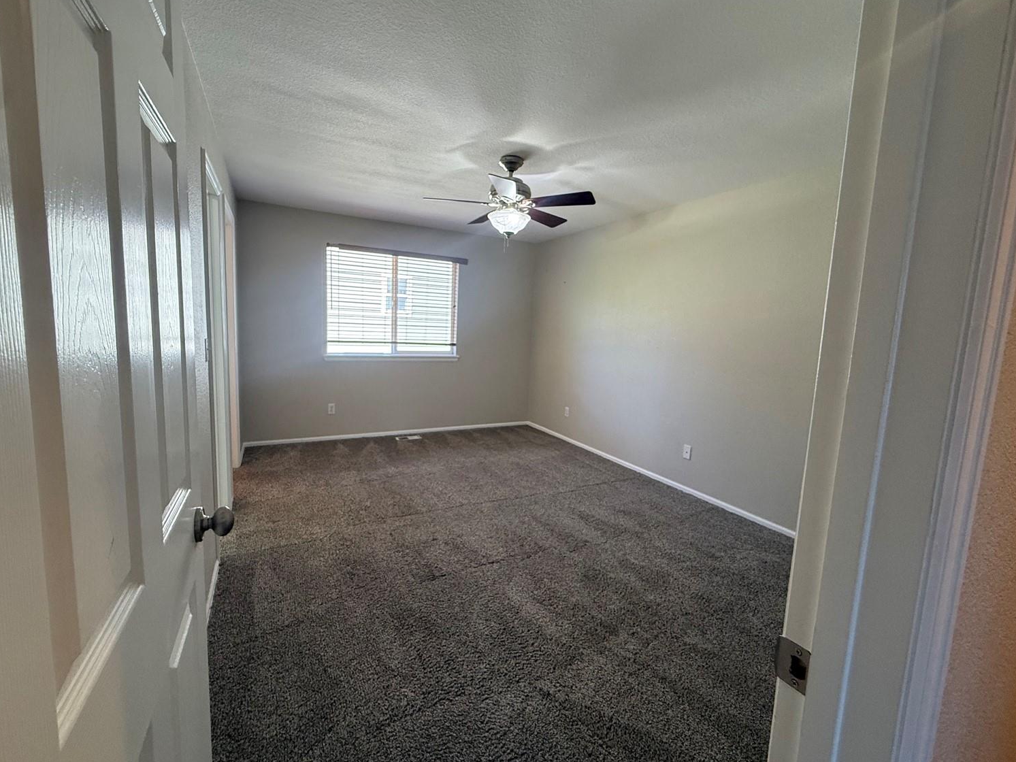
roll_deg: -3.0
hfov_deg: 98.2
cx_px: 508
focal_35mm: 15
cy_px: 378
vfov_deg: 81.8
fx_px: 440
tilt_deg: -6.5
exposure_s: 1/120
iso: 320
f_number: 2.2
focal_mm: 2.22
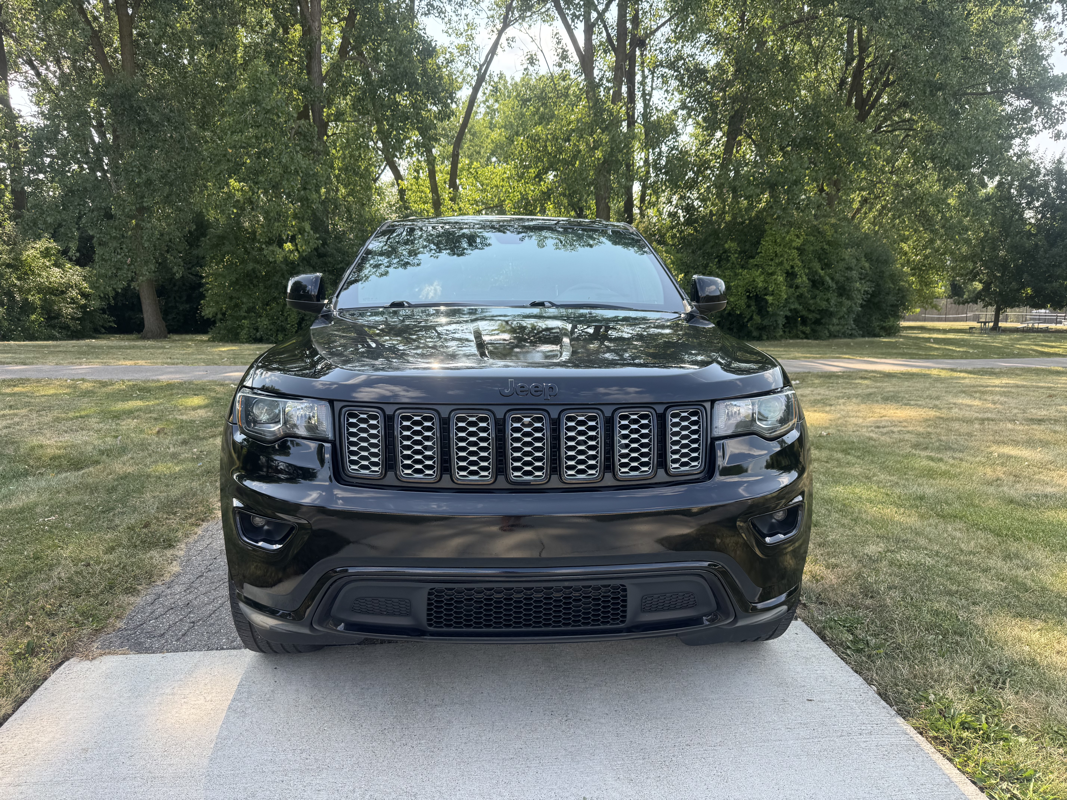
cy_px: 400
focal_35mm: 24
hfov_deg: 71.6
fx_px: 740
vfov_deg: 56.8
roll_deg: -0.8
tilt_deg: -7.3
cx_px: 534
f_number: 1.78
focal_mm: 6.76
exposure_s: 1/747
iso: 80
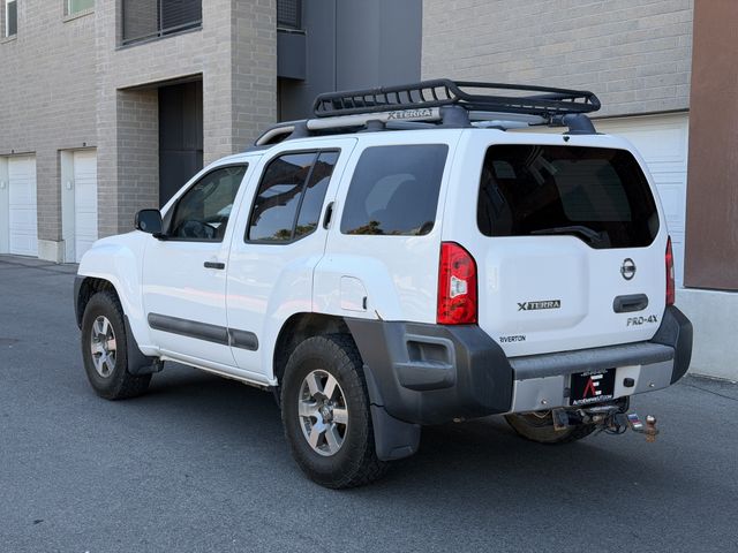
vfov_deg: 30.3
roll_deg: -0.7
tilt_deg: -3.4
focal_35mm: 48
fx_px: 1023
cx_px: 369
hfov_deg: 39.7
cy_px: 276
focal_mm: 6.76
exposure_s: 1/726
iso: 64
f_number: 1.78
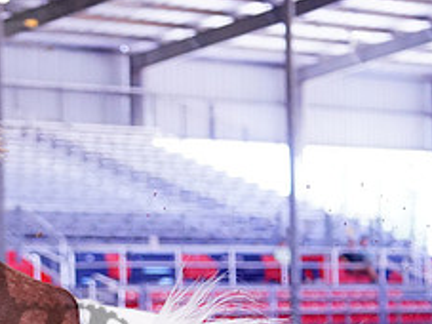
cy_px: 365
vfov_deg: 7.2
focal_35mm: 204
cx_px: -32
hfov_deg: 9.6
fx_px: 2545
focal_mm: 83
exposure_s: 1/1600
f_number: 2.8
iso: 10000
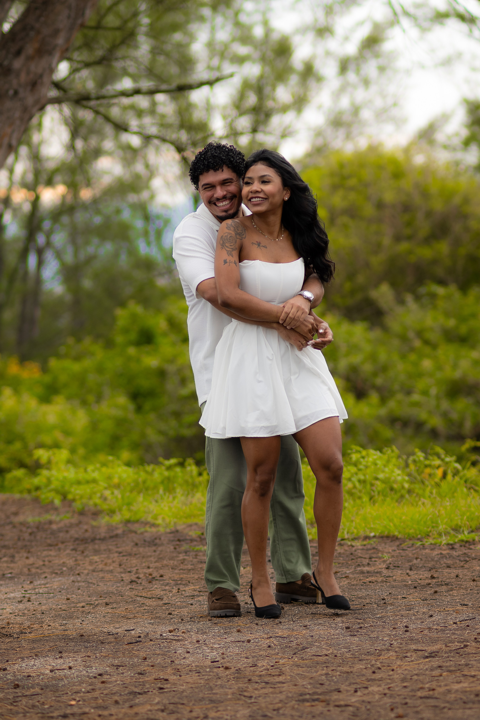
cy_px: 360
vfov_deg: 16.1
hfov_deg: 10.8
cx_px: 240
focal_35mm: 128
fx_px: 2550
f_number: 2.2
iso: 200
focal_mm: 85
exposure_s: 1/640
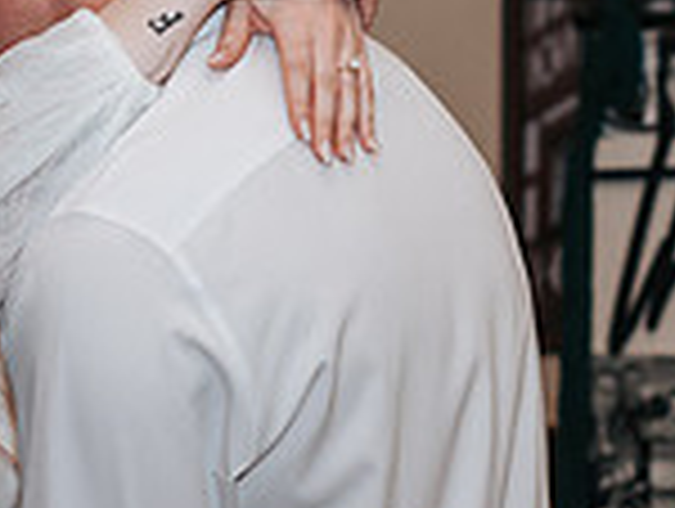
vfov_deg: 7.0
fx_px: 4160
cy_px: 162
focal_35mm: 213
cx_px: 295
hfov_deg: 9.3
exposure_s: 1/200
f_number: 3.2
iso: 800
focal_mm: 50
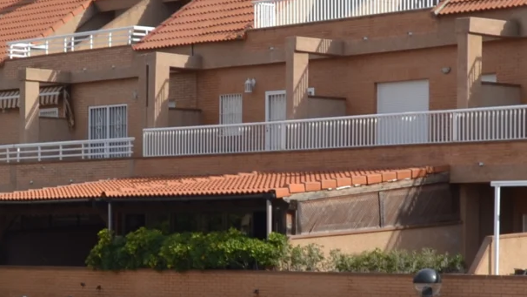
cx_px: 242
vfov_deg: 8.3
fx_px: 2040
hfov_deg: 14.7
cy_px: 311
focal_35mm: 146
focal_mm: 22
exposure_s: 1/200
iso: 100
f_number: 8
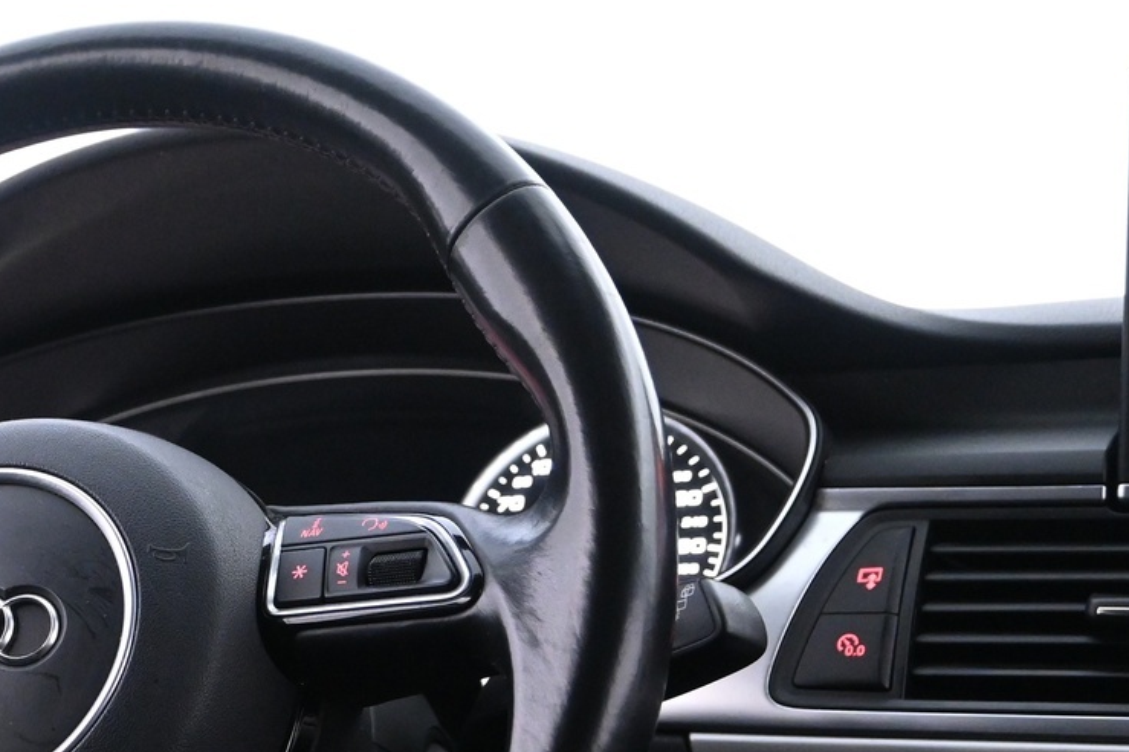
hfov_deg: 27.7
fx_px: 2166
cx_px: 29
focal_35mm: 69
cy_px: 634
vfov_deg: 19.4
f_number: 4
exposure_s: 1/25
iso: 3200
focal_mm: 21
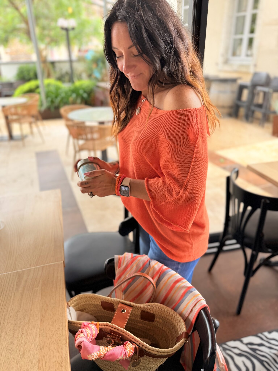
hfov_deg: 56.8
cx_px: 139
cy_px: 186
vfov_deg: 71.6
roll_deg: +0.8
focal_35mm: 24
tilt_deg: -27.2
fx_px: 257
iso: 64
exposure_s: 1/121
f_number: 1.78
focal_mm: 6.76
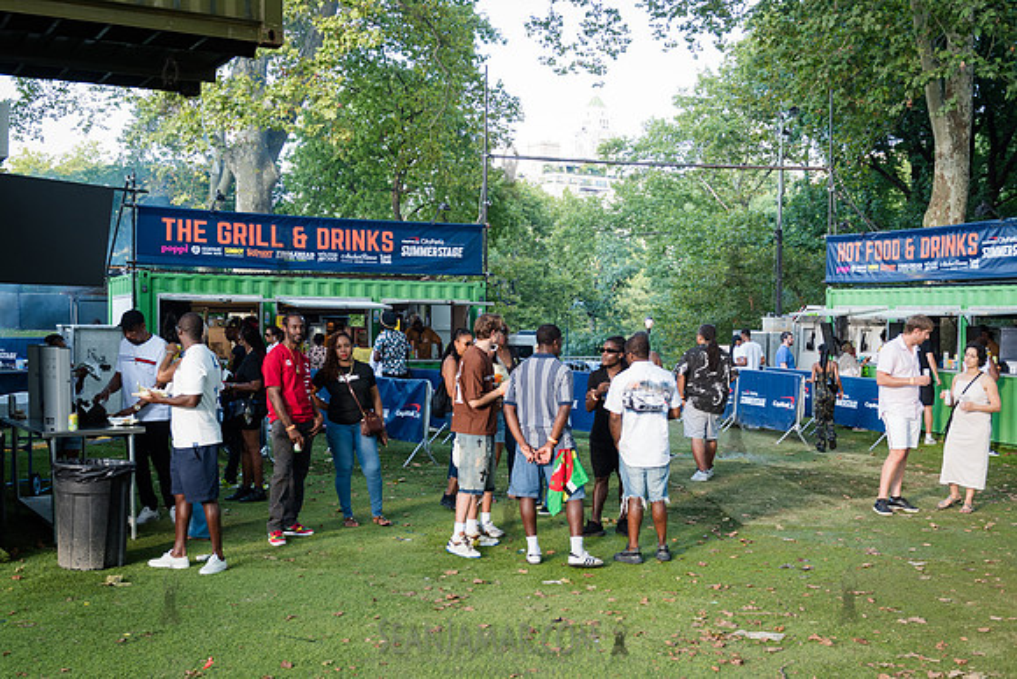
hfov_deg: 46.9
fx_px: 1172
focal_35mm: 41
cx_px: 470
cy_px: 371
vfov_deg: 32.3
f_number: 3.5
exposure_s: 1/160
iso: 500
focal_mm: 34
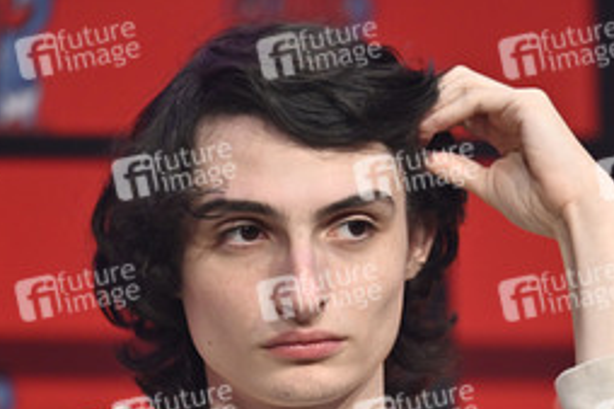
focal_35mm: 711
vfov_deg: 1.9
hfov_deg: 2.9
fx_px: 12118
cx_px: 352
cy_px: 353
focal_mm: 400
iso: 1600
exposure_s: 1/250
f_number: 4.5
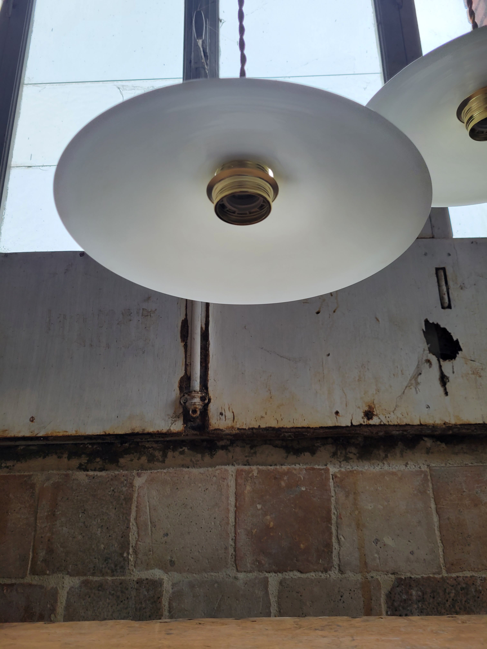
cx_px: 244
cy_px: 324
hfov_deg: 53.1
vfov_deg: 67.3
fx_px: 488
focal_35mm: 26
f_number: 1.8
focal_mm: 5.4
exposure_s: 1/100
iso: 64
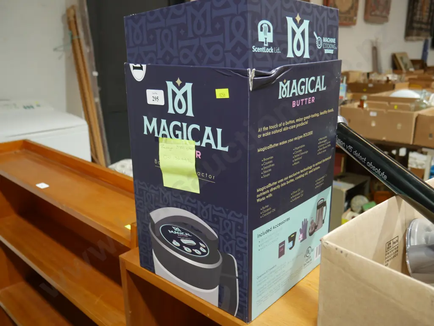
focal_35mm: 32
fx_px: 401
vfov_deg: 44.2
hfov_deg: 56.8
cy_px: 163
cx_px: 217
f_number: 3.6
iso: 400
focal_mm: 16
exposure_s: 1/60
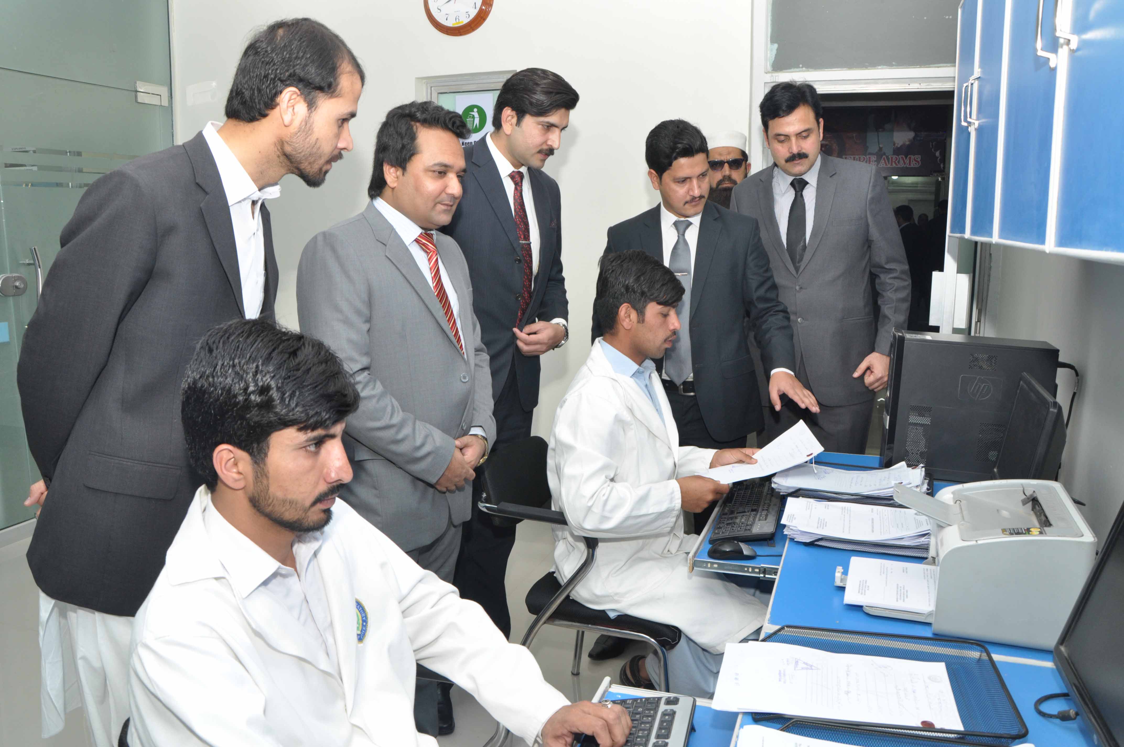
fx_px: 842
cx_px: 562
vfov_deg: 47.8
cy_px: 374
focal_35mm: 27
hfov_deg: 67.4
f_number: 8
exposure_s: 1/125
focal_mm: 18
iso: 500
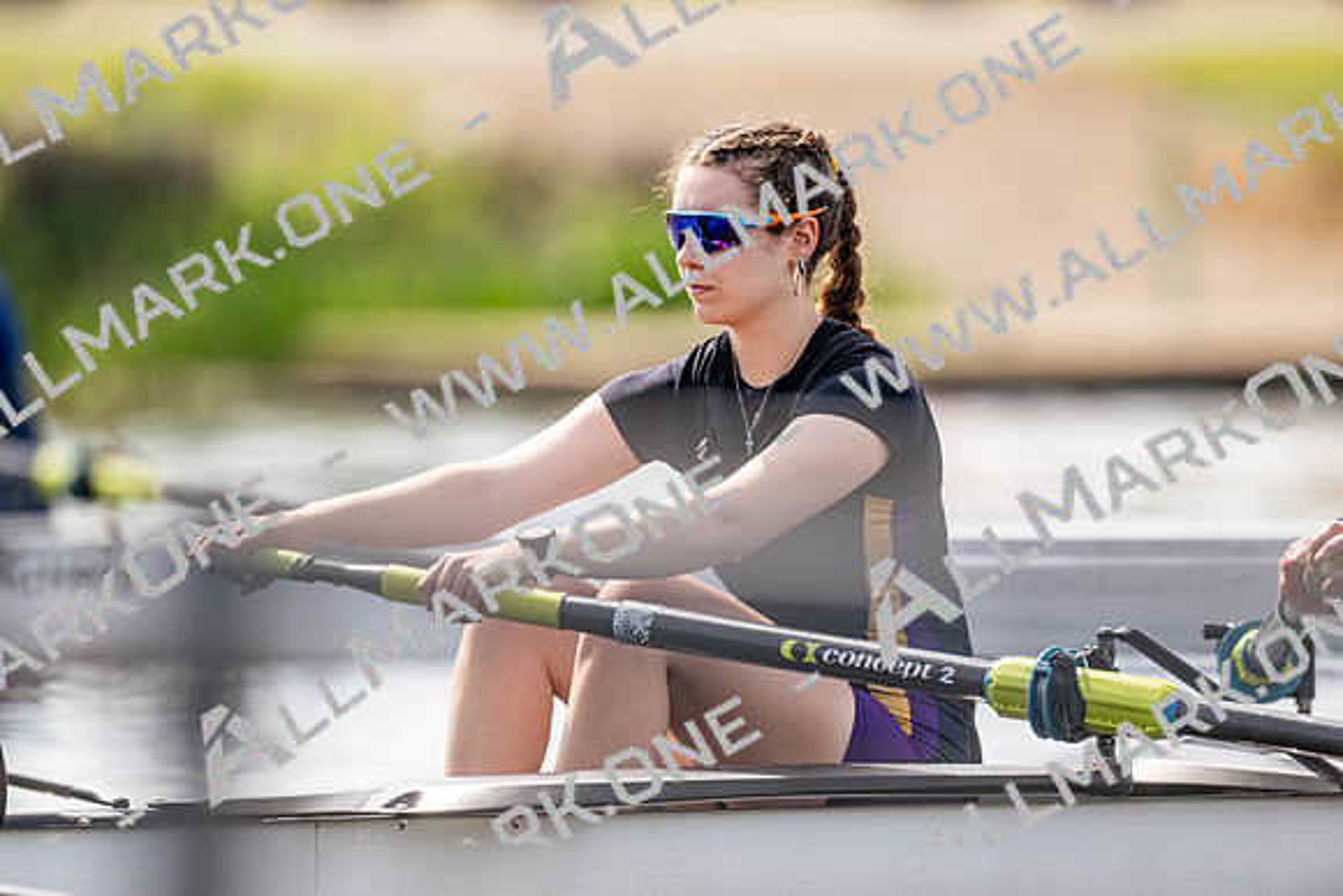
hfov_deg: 3.4
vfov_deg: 2.3
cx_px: 672
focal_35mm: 600
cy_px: 448
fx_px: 22388
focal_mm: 600
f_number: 4
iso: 560
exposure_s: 1/2500
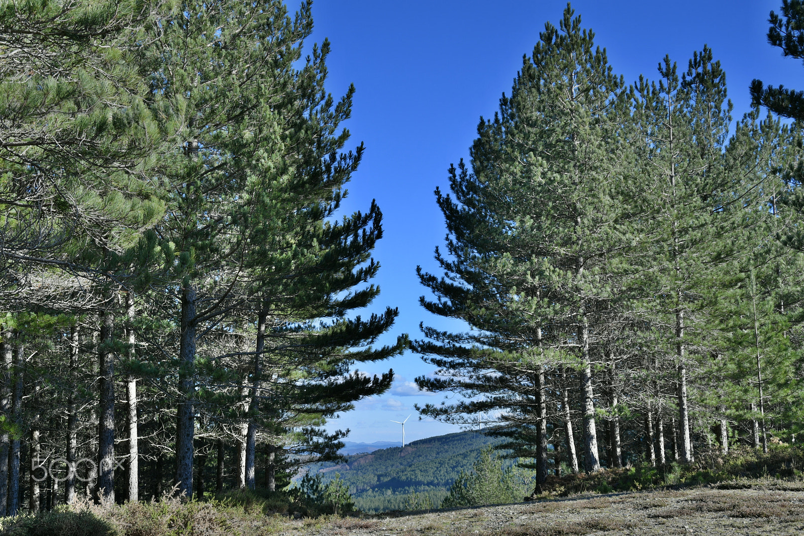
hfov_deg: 41.1
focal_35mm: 48
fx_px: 1072
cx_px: 402
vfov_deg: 28.1
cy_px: 268
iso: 100
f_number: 7.1
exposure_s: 1/200
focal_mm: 32
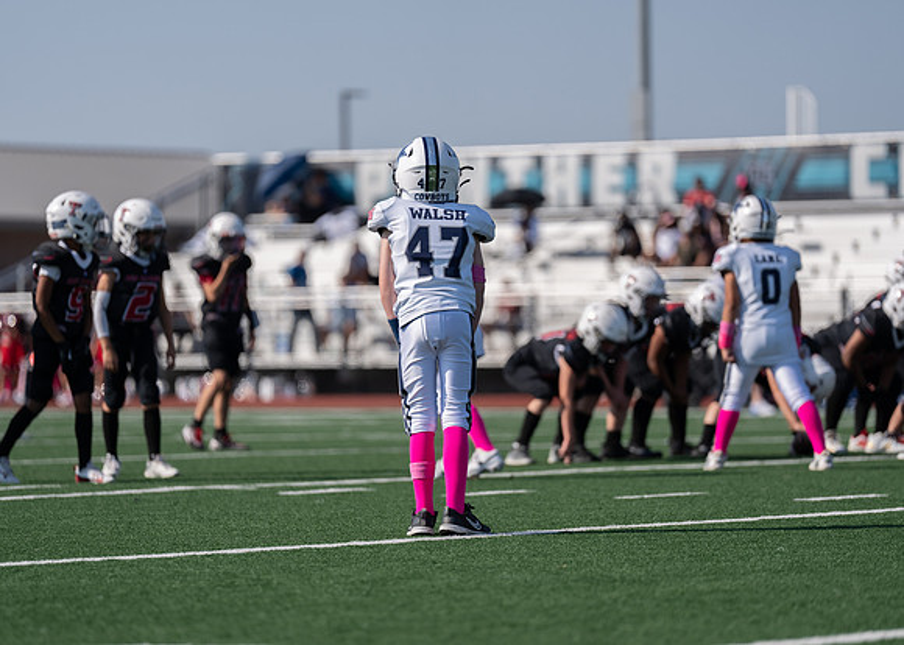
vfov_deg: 6.9
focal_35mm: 210
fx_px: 5379
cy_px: 322
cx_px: 452
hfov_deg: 9.6
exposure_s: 1/2500
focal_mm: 200
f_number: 2.8
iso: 100
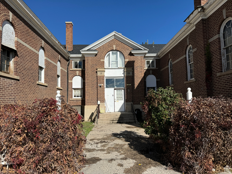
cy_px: 87
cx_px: 116
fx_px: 161
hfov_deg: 71.6
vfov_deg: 56.8
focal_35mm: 24
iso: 80
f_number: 1.78
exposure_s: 1/6410
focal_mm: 6.76
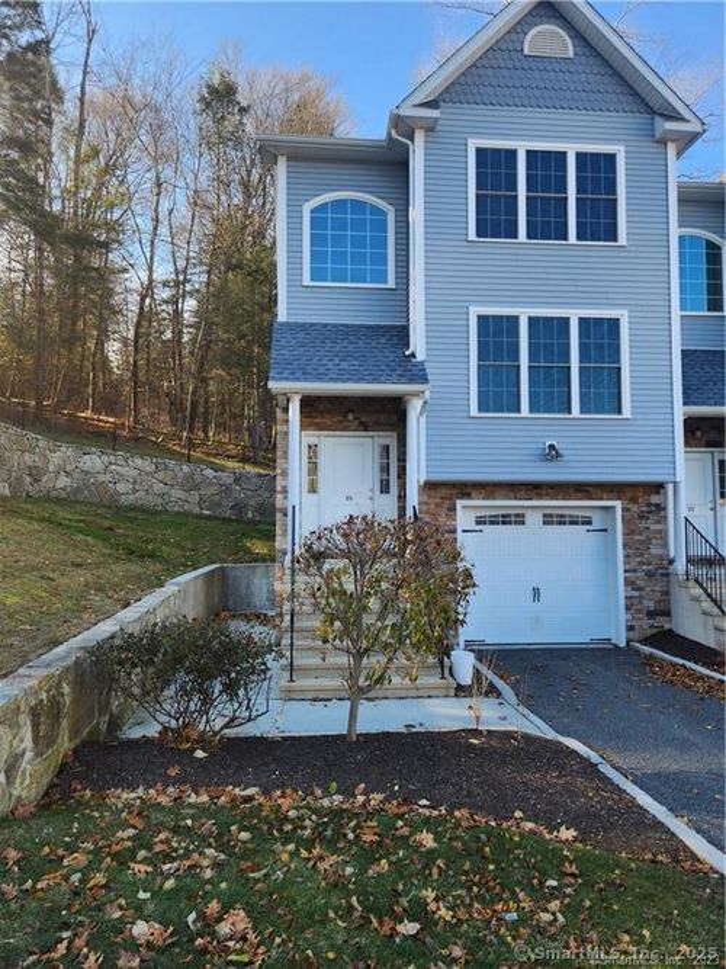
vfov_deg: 73.9
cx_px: 363
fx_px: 643
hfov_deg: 58.9
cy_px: 484
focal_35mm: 23
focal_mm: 5.4
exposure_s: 1/279
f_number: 1.8
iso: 20
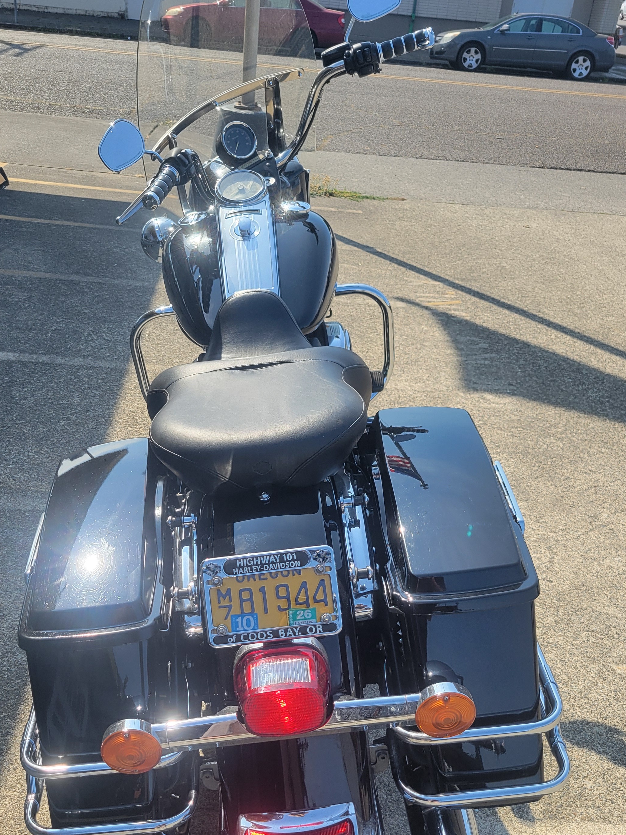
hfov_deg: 37.7
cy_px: 546
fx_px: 916
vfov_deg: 48.3
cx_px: 275
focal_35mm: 38
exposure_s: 1/1038
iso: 40
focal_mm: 5.4
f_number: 1.8
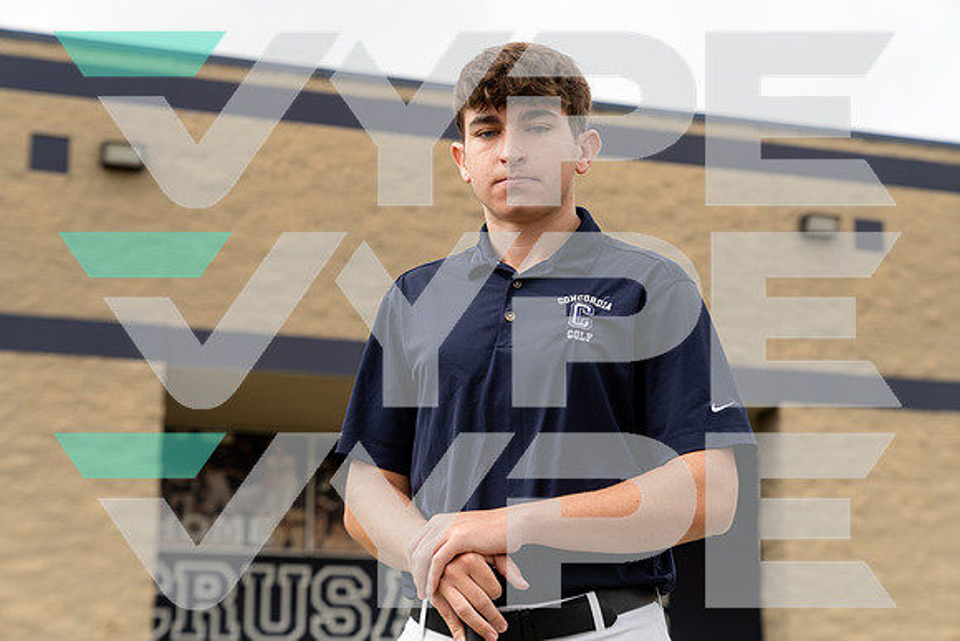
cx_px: 480
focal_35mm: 65
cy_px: 320
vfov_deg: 20.9
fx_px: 1734
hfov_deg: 31.0
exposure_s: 1/250
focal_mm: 65
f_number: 4.5
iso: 160
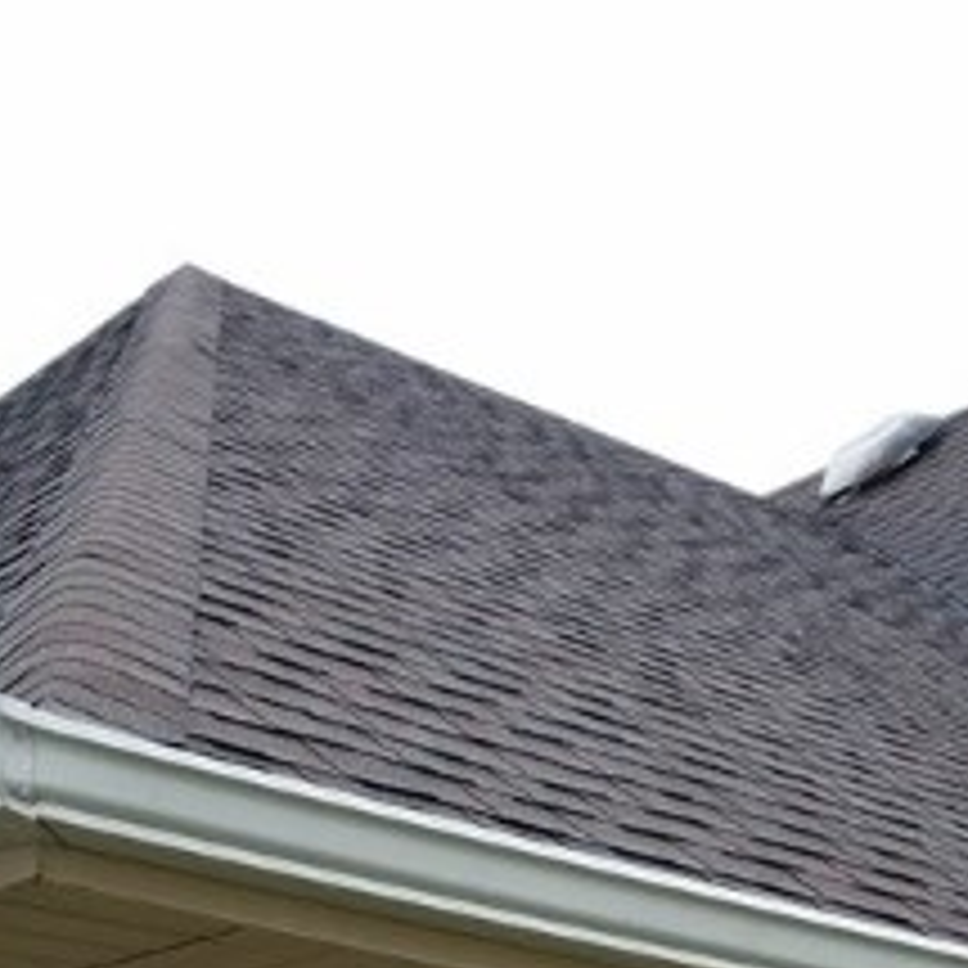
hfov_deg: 21.1
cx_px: 464
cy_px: 1486
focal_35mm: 82
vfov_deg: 18.5
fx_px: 2594
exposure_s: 1/293
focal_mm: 4.2
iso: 50
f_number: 1.7
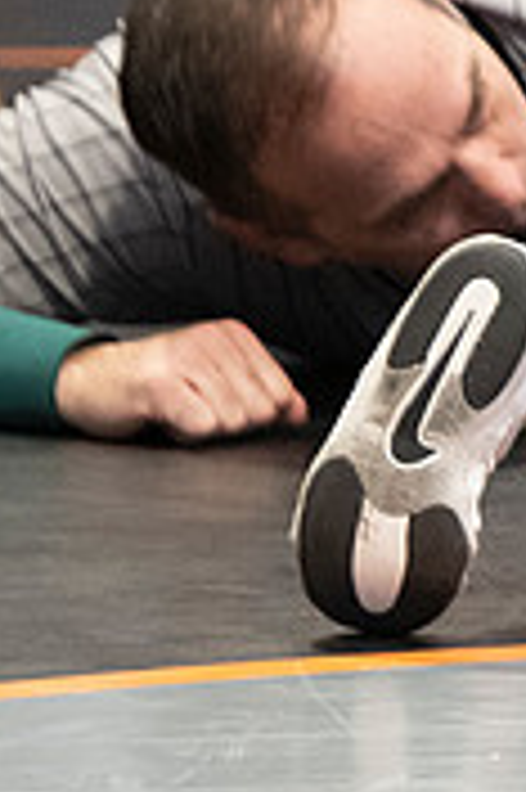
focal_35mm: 1061
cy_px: 845
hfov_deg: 1.3
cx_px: 1534
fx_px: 23298
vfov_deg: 1.9
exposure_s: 1/1000
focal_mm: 150
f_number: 2.8
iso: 3200
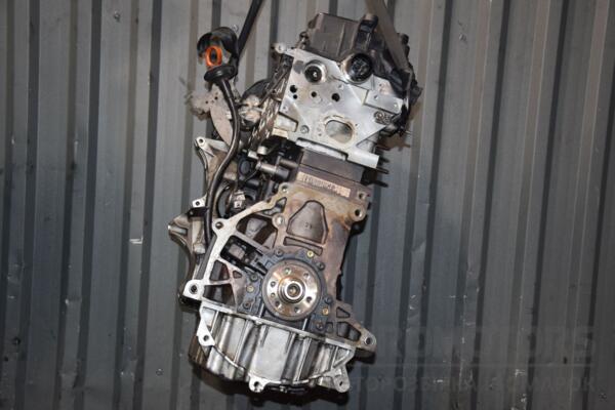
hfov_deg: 37.9
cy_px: 205
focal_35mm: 52
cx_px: 308
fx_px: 897
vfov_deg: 25.8
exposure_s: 1/60
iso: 800
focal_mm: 35
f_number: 5
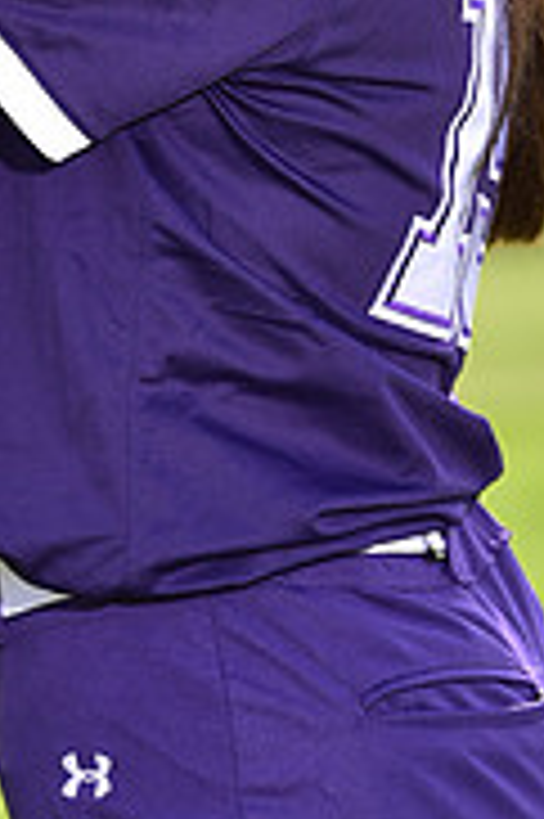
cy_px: -176
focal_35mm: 511
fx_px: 11604
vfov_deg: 4.0
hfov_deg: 2.7
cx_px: 146
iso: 80
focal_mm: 160
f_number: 5
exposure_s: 1/250
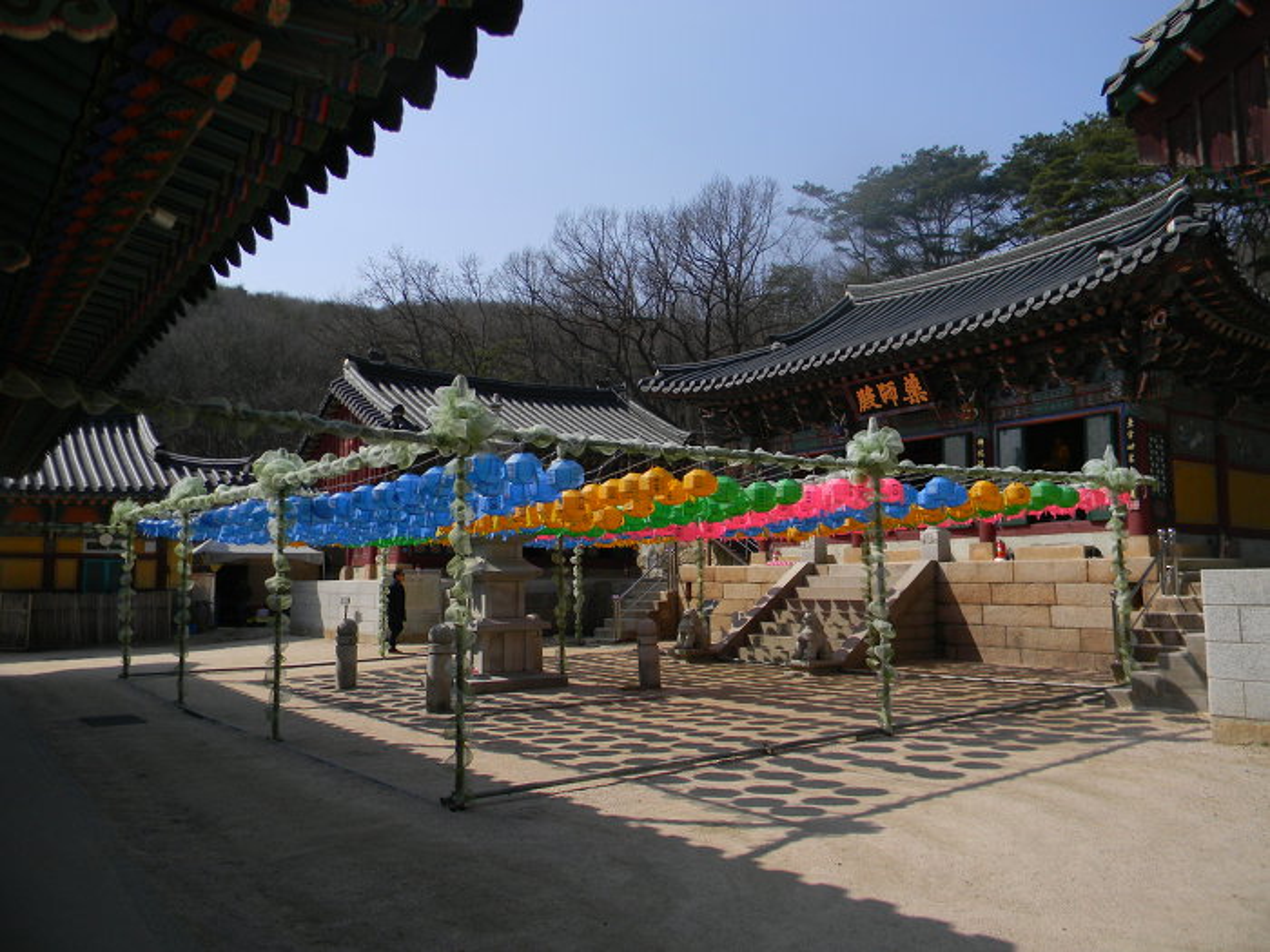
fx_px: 1027
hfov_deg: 63.4
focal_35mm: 28
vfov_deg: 49.7
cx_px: 635
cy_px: 476
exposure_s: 1/377
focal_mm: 5
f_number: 7
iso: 80
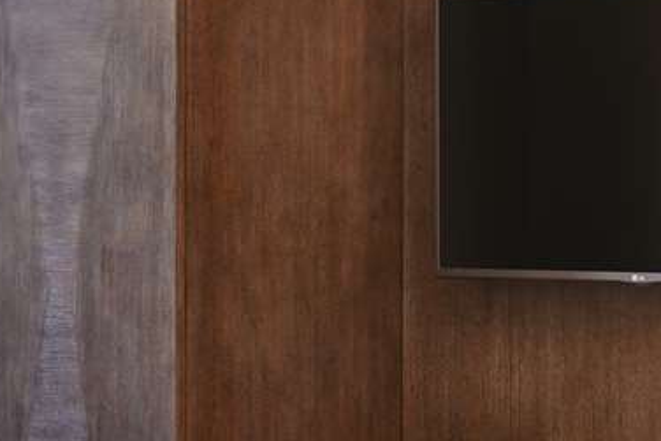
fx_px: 2498
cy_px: 323
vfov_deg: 10.1
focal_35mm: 136
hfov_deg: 14.7
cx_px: 760
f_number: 11
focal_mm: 50
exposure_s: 2
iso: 100
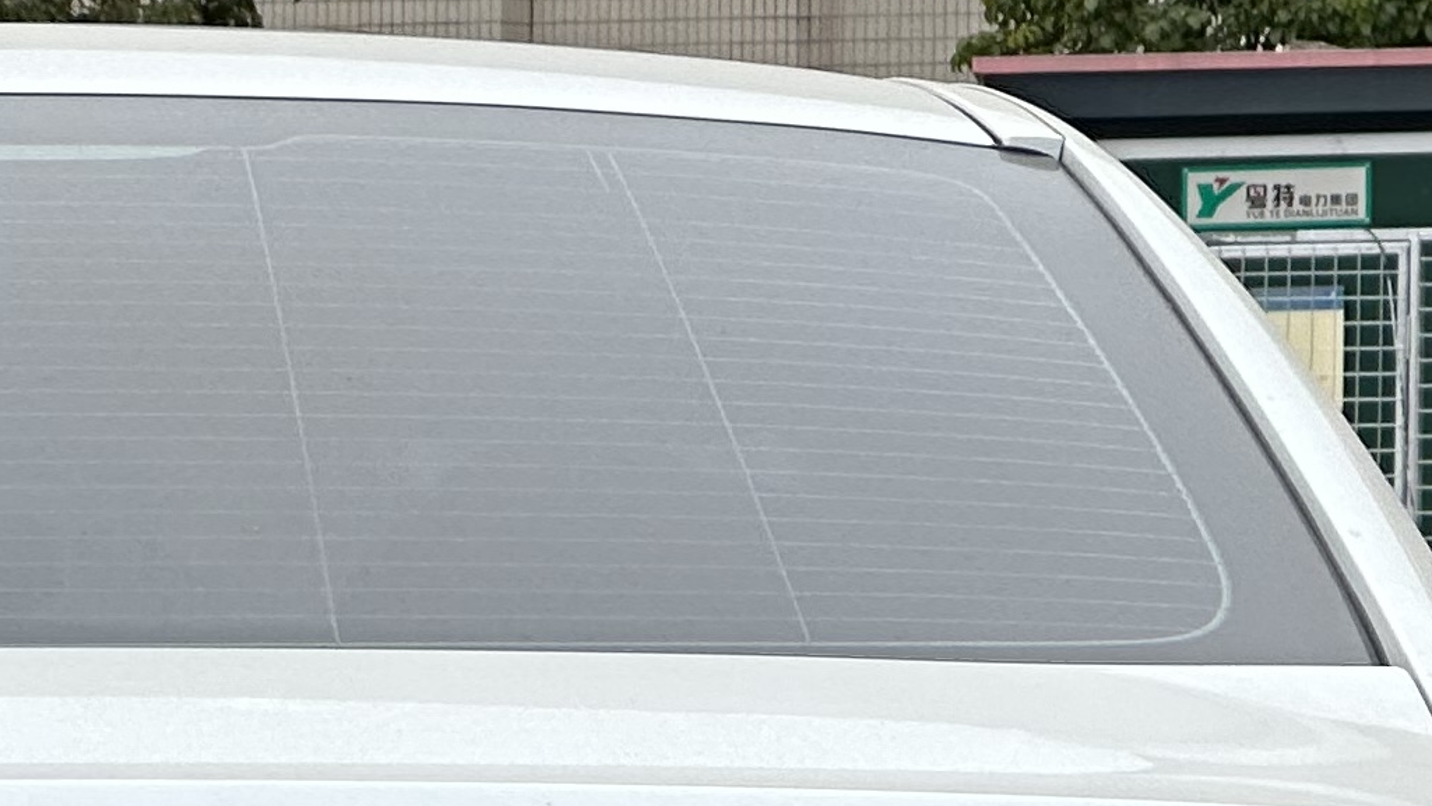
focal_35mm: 330
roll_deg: +0.2
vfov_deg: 3.7
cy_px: 1537
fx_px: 12533
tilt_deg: -2.1
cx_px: -162
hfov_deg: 6.5
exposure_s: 1/359
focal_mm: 9
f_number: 2.8
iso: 32
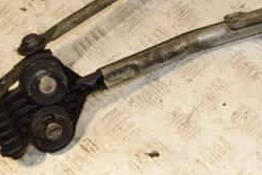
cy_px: -16
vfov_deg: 14.8
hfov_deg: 22.0
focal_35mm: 90
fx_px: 656
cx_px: 243
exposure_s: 1/200
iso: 800
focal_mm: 25
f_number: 6.3
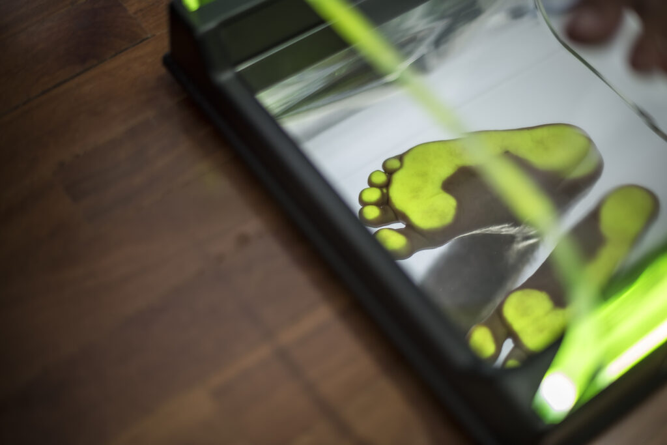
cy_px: 222
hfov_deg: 39.6
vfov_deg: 27.0
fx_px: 926
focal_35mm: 50
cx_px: 334
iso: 180
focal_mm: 50
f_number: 1.4
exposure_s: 1/125
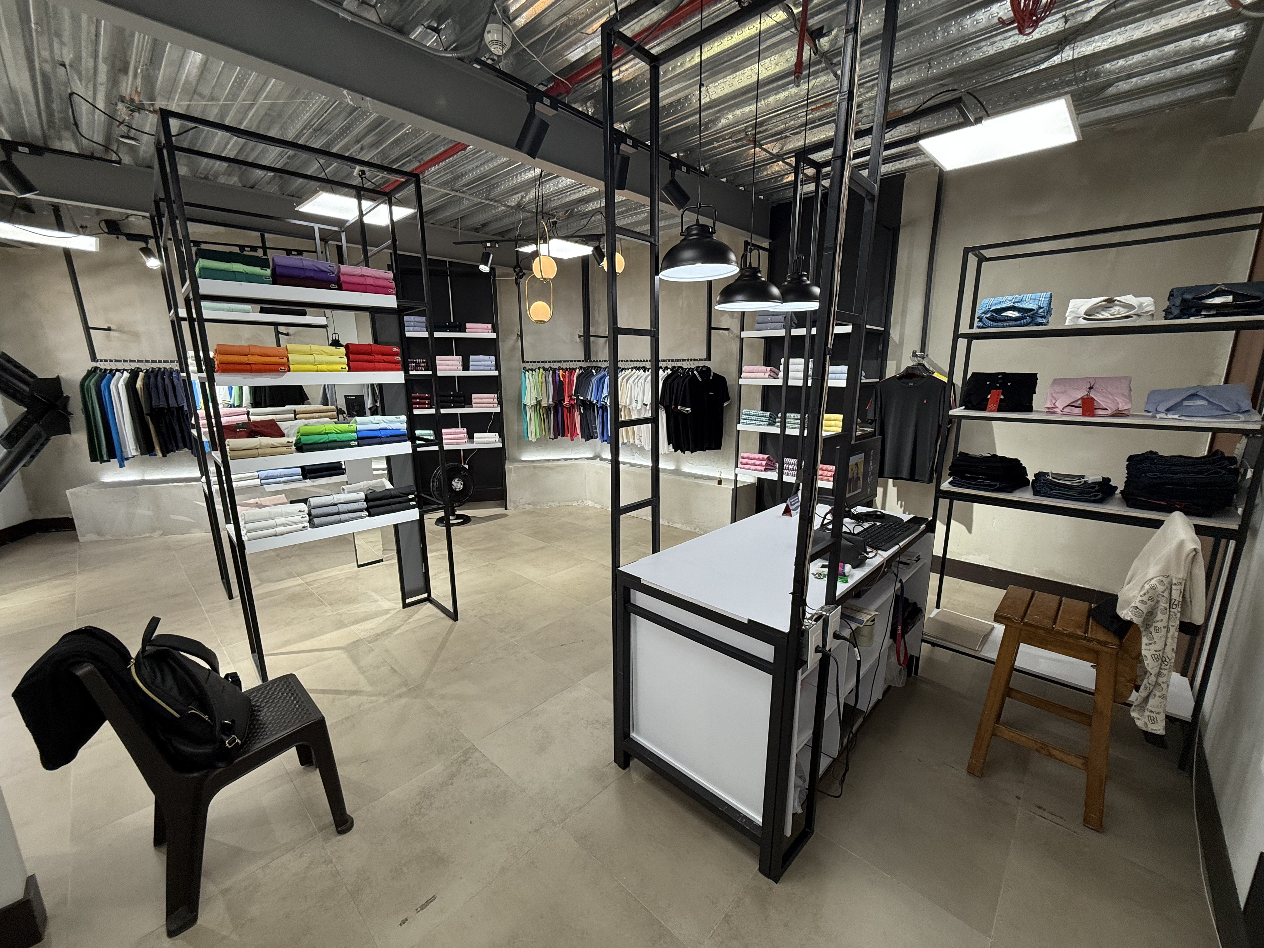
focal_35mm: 14
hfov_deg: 102.1
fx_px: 511
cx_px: 632
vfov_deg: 85.7
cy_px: 474
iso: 100
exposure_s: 1/120
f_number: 2.2
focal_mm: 2.22
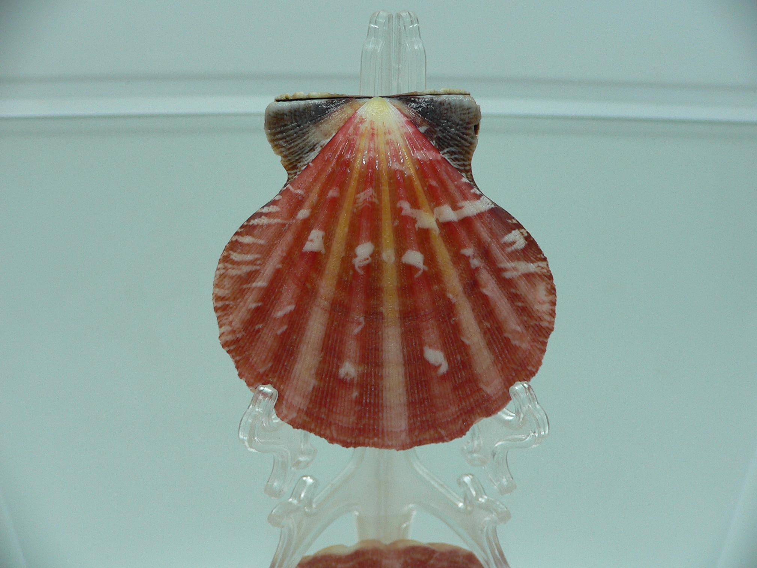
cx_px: 378
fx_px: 765
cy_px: 284
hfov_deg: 52.6
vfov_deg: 40.7
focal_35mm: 35
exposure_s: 1/60
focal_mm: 4.6
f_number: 2.8
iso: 80
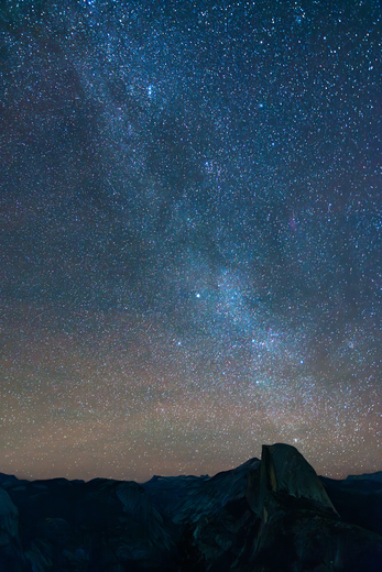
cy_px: 286
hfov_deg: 53.2
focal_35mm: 24
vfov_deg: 73.7
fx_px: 382
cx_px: 191
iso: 3200
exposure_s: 30
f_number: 2.8
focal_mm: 24
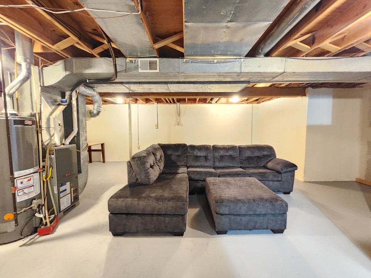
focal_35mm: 13
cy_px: 139
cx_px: 186
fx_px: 139
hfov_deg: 106.2
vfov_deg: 89.9
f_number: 2.2
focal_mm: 2.2
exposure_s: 1/20
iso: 2500
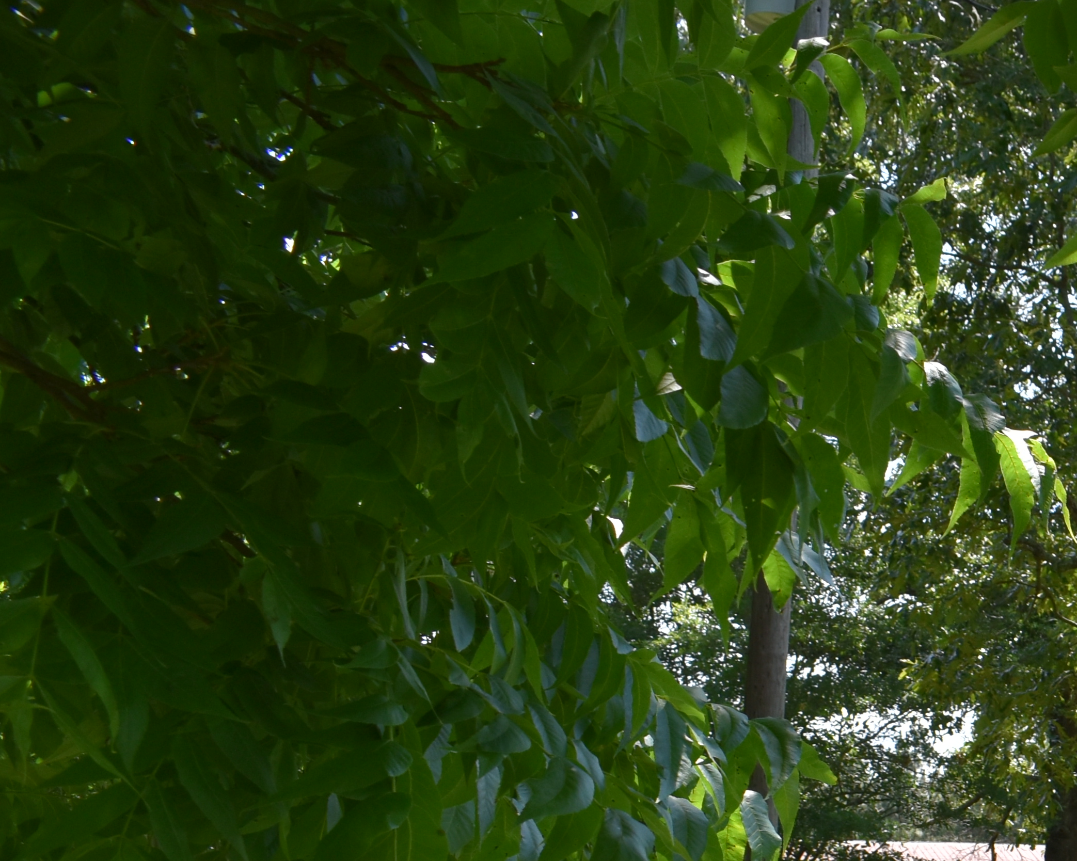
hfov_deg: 20.7
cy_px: 964
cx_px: 1540
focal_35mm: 81
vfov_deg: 18.2
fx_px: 2581
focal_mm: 20
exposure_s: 1/250
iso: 200
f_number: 8
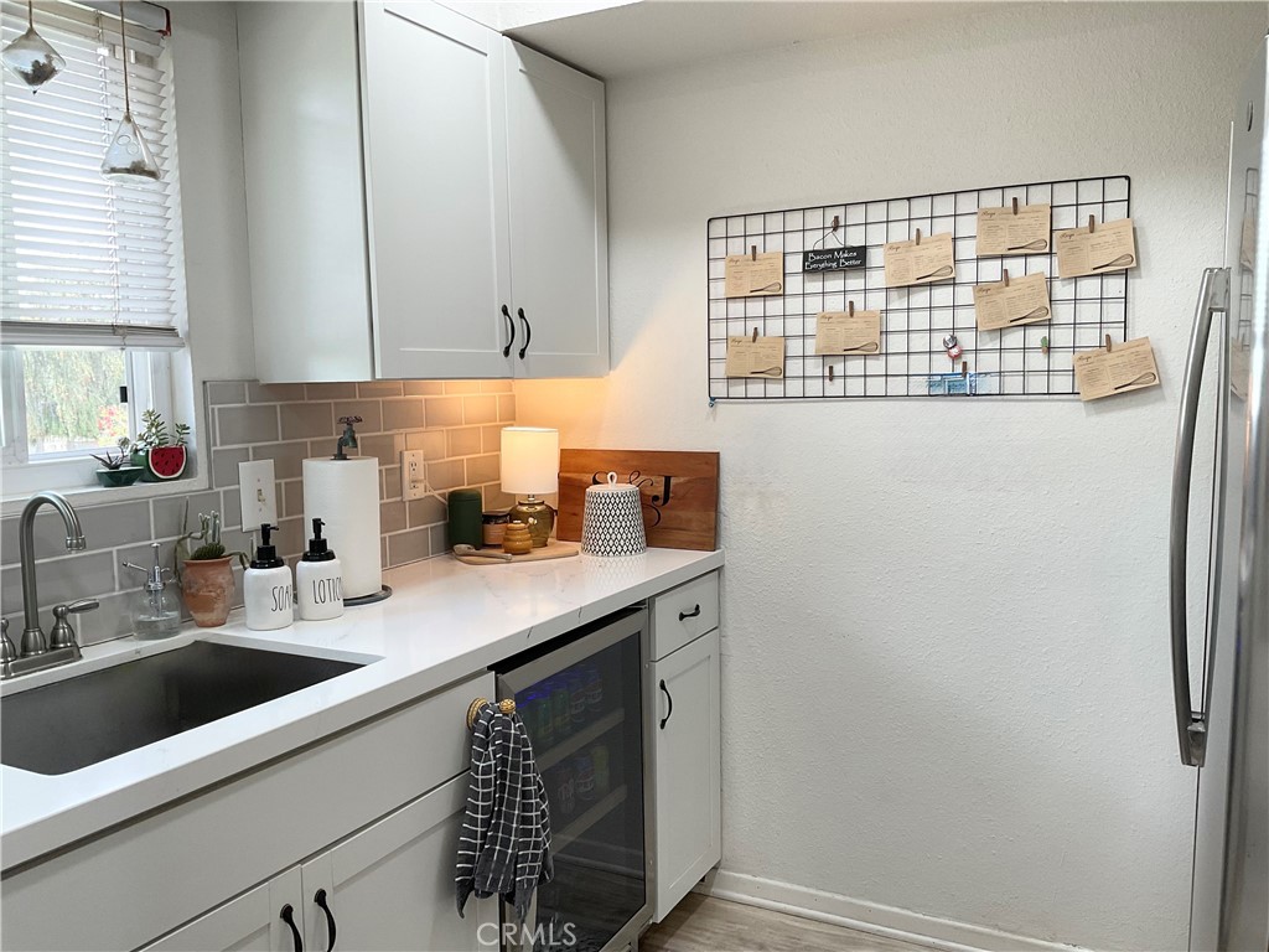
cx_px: 634
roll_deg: +0.5
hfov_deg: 61.7
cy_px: 476
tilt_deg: -5.9
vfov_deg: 48.2
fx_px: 1063
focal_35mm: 29
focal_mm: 3
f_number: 1.8
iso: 50
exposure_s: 1/120
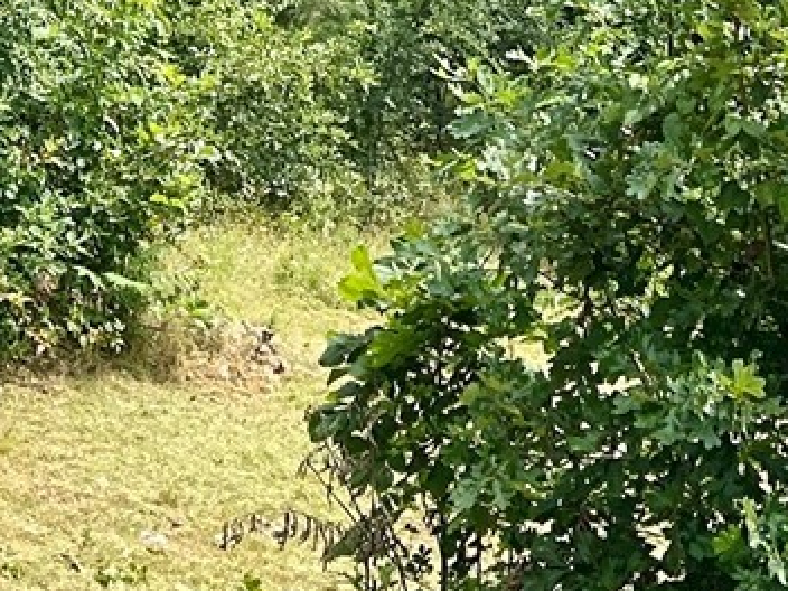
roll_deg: +1.6
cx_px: 273
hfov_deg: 13.9
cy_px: -808
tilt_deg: +3.8
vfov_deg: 9.4
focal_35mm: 142
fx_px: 3232
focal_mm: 5.7
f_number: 1.5
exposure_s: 1/2632
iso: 50
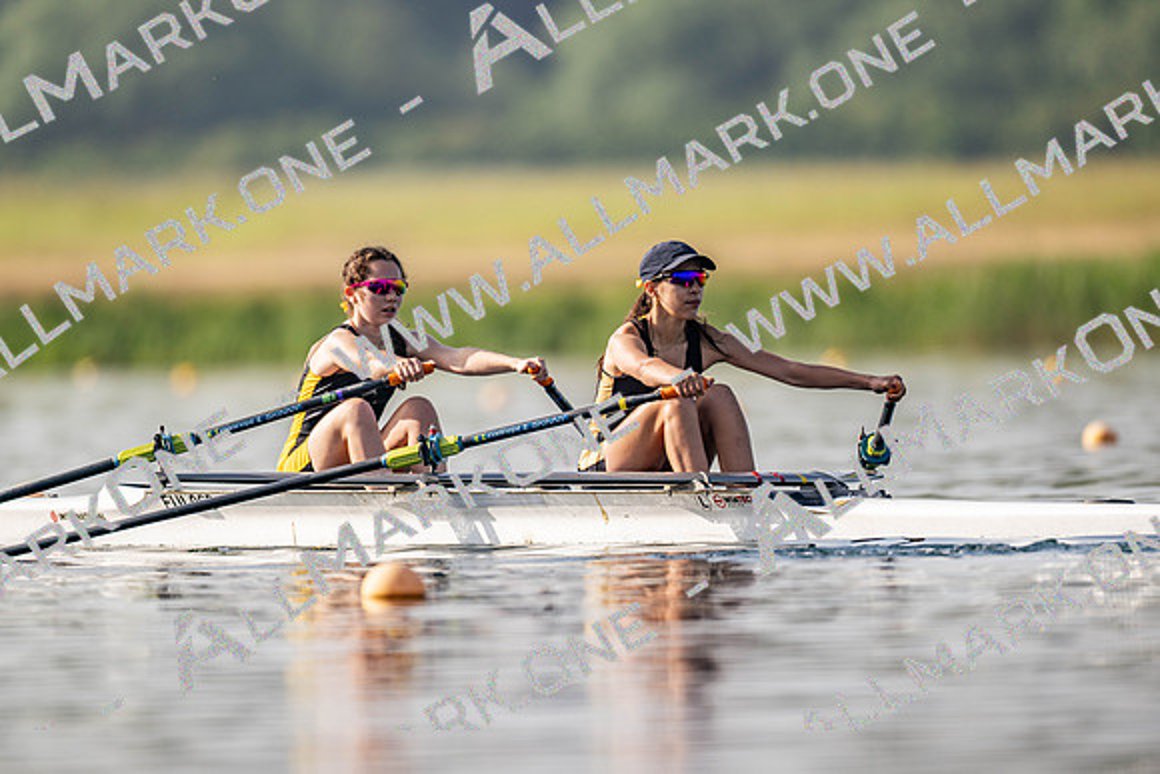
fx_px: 19337
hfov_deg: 3.4
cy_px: 387
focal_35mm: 600
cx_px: 580
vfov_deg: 2.3
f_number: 4
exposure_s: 1/2500
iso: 160
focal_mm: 600
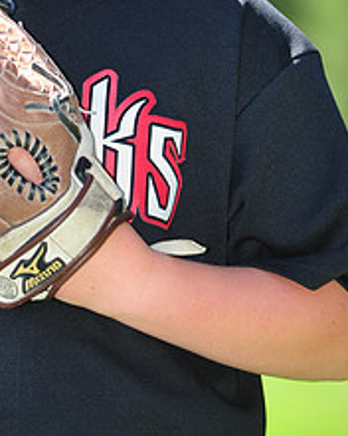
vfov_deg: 3.9
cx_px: -14
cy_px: -113
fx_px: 6373
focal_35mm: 495
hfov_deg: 3.1
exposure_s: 1/400
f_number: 4.5
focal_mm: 200
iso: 200
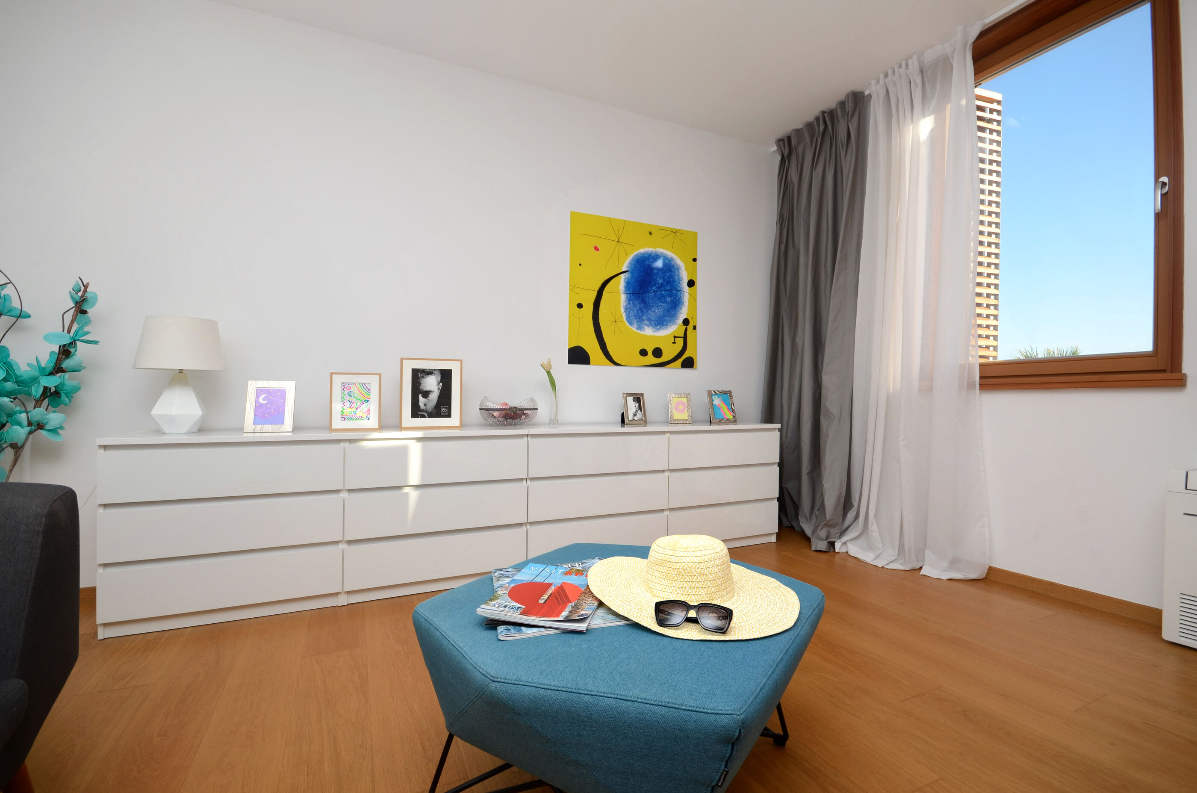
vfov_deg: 77.1
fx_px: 498
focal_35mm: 15
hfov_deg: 100.5
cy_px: 396
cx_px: 598
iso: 200
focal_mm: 10
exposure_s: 1/200
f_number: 8
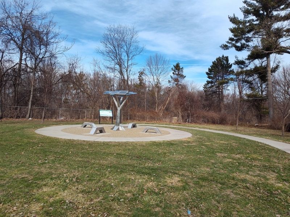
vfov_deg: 58.9
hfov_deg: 73.9
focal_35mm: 23
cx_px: 145
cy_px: 108
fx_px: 193
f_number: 1.8
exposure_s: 1/1190
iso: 100
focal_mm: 5.56
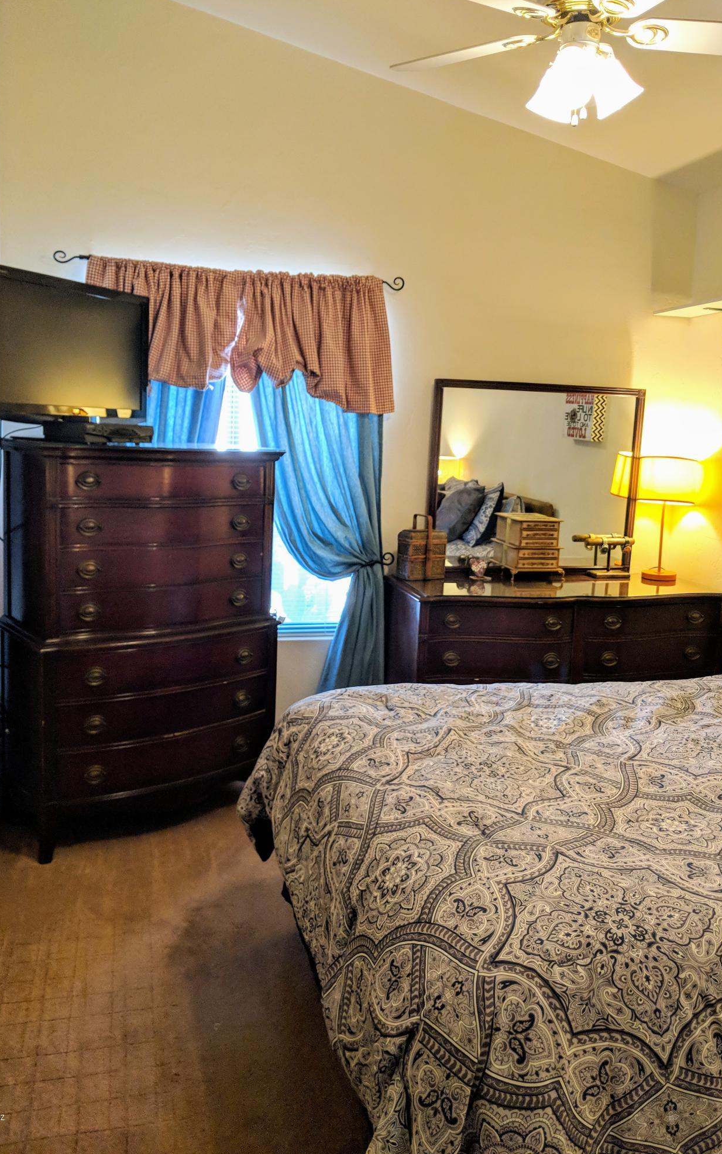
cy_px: 570
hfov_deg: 43.1
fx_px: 913
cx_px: 388
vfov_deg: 64.6
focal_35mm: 29
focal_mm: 4.44
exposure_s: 1/120
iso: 281
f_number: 1.8
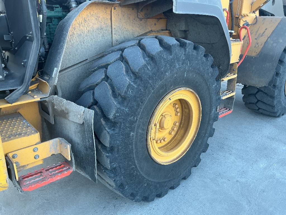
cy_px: 108
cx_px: 143
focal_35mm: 29
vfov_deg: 48.2
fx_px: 240
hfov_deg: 61.7
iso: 25
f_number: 1.8
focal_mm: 3
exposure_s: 1/120
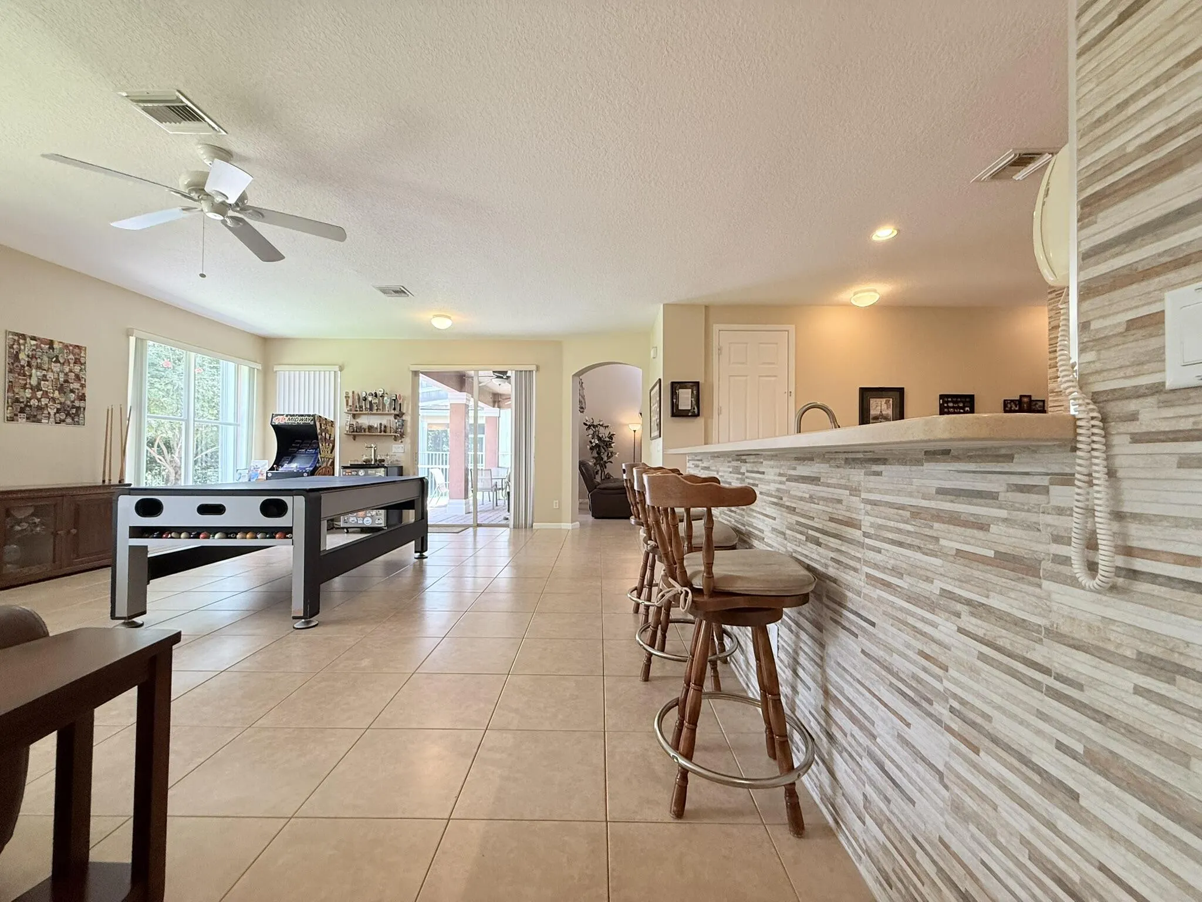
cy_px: 451
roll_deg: -0.7
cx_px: 601
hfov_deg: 102.1
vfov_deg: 85.7
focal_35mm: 14
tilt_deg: +1.9
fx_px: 486
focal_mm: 2.22
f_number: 2.2
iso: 250
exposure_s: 1/120
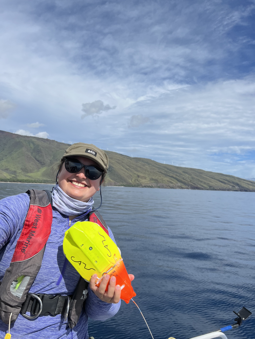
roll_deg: -1.1
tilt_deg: +0.8
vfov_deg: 67.3
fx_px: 255
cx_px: 128
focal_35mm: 26
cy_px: 170
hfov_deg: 53.1
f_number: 1.5
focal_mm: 5.7
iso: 50
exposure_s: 1/7463
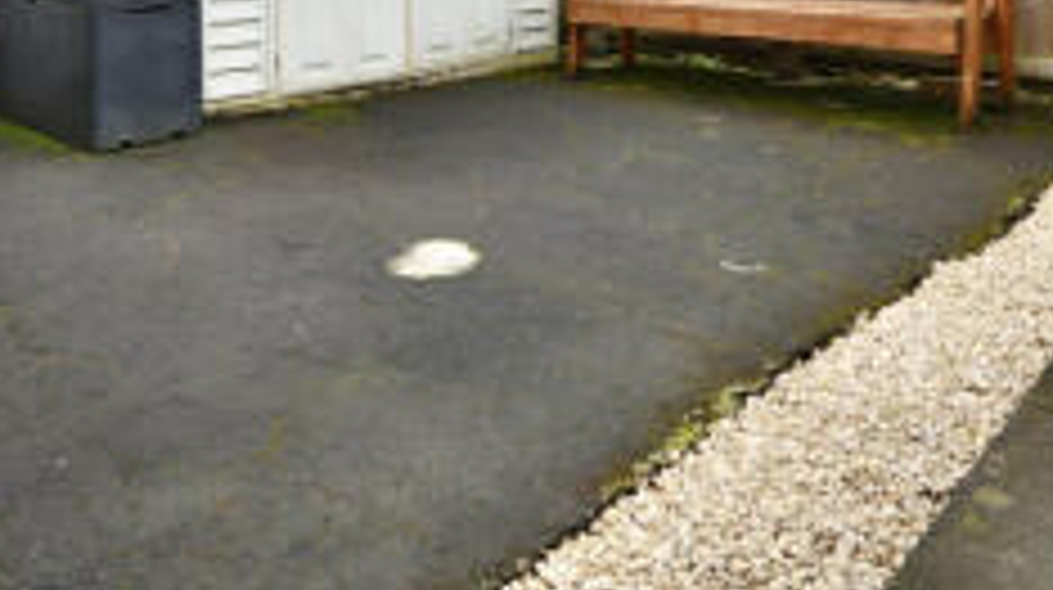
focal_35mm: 32
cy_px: -97
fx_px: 892
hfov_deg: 60.6
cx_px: 423
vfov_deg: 31.4
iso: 100
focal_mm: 10
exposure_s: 1/50
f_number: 6.3
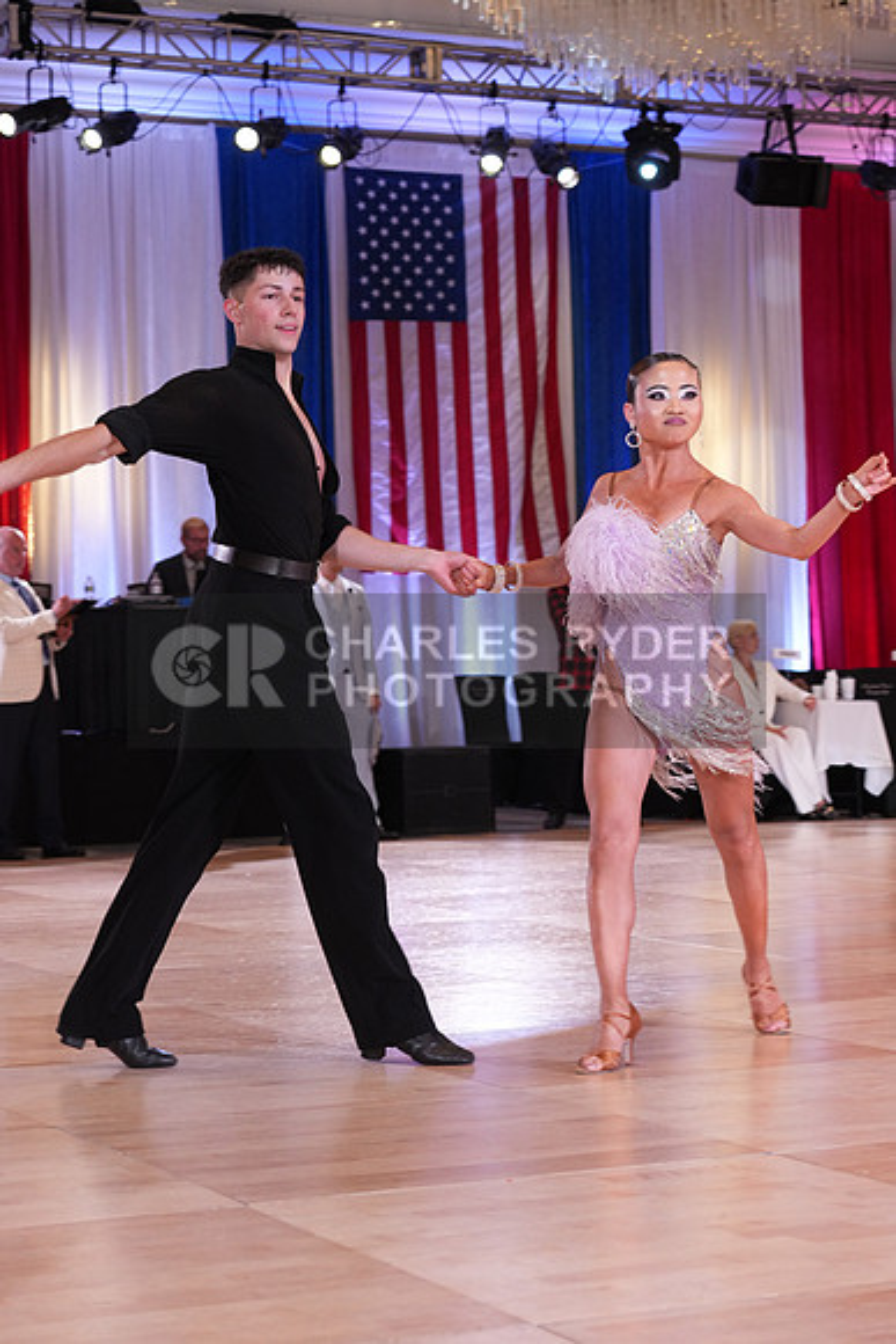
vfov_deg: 28.1
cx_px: 448
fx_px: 2686
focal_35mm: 72
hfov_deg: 18.9
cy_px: 672
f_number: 5.6
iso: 2500
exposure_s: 1/200
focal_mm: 72
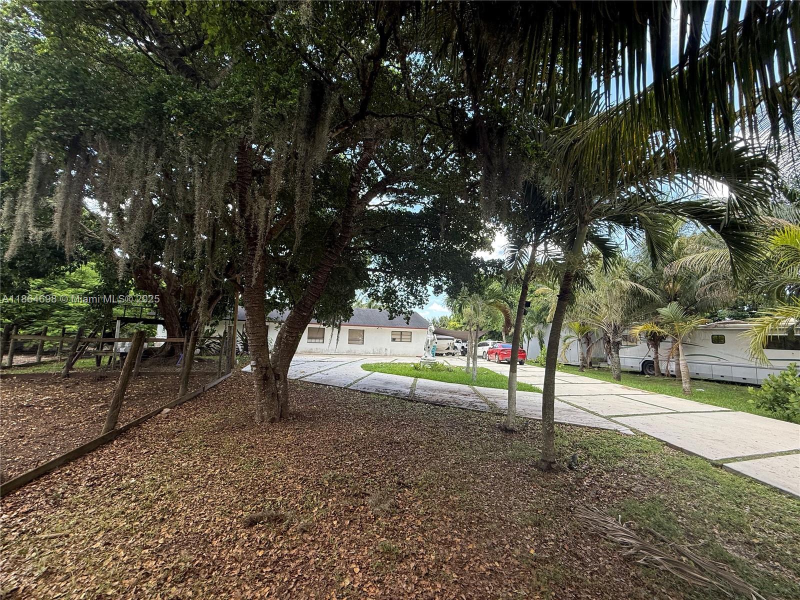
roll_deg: -3.9
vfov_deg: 85.7
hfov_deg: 102.1
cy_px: 300
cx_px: 400
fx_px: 324
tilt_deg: +9.1
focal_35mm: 14
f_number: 2.2
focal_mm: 2.22
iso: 64
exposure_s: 1/246
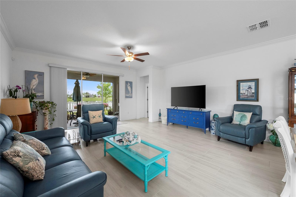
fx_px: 115
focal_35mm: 14
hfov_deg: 104.3
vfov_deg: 81.2
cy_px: 98
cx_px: 148
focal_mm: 14
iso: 800
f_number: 8
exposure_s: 1/640
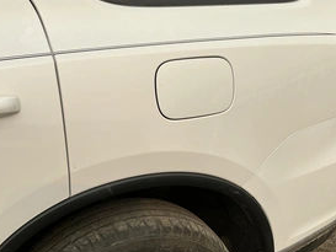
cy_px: 165
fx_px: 398
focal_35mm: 41
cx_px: 190
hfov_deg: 45.7
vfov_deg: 34.9
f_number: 1.8
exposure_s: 1/1377
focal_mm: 3
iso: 25
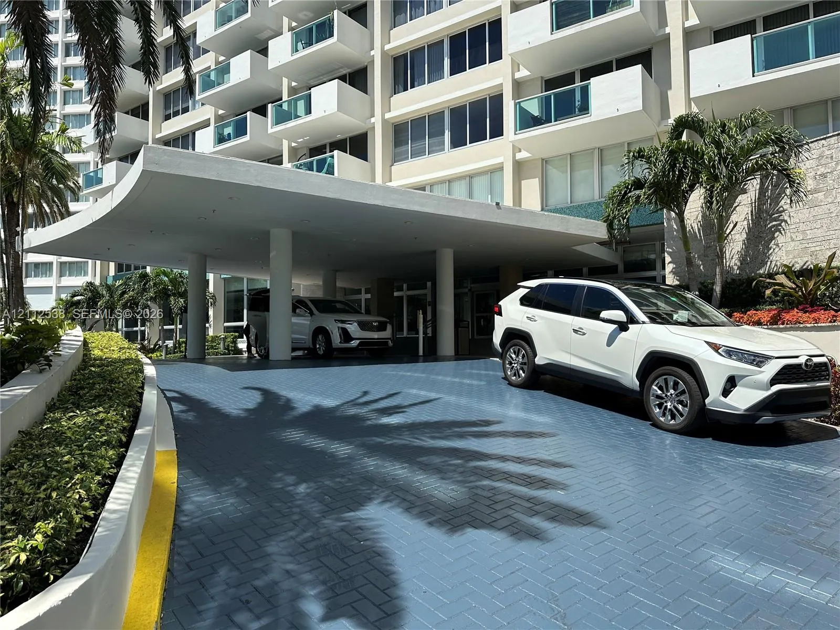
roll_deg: +0.3
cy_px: 315
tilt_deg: +2.0
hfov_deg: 71.6
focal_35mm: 24
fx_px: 582
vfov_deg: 56.8
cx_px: 420
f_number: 1.78
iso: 80
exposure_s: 1/5525
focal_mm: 6.86
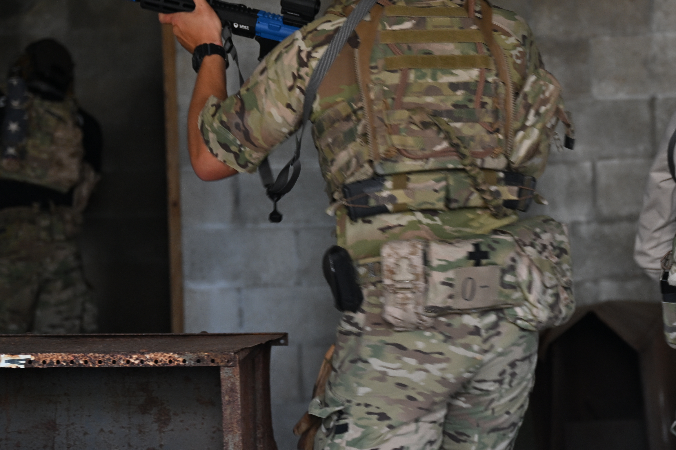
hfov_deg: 18.5
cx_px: 488
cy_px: 233
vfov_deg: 12.5
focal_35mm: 110
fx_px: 2065
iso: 400
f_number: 2.8
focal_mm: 59
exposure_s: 1/80
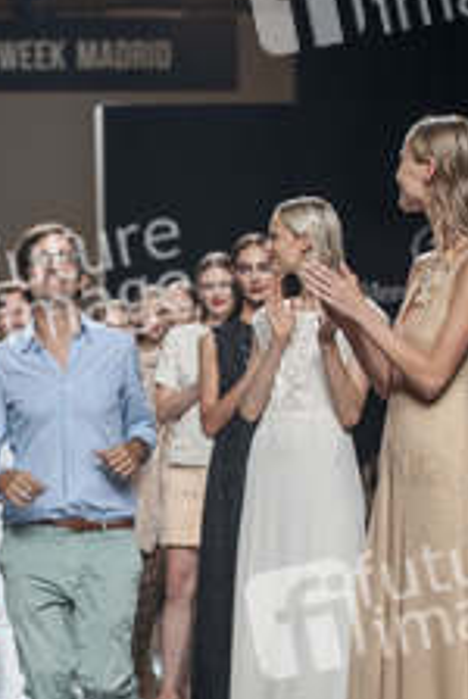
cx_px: 123
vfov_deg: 11.7
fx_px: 3402
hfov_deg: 7.9
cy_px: 449
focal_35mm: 175
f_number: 4
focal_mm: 98
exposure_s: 1/320
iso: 640
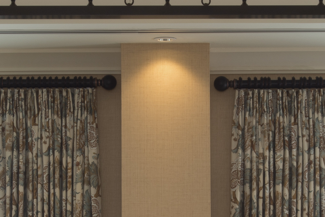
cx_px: 166
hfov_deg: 13.8
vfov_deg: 9.1
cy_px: 282
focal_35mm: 149
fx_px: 1345
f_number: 16
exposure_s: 1/30
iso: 100
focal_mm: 32
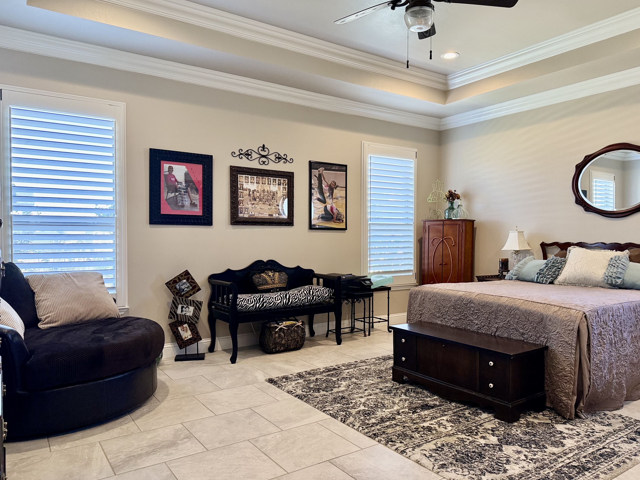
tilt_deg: -0.6
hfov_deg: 69.4
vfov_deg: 54.9
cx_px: 330
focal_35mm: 25
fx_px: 462
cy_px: 244
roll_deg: +0.1
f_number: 1.78
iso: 320
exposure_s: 1/120
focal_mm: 6.76
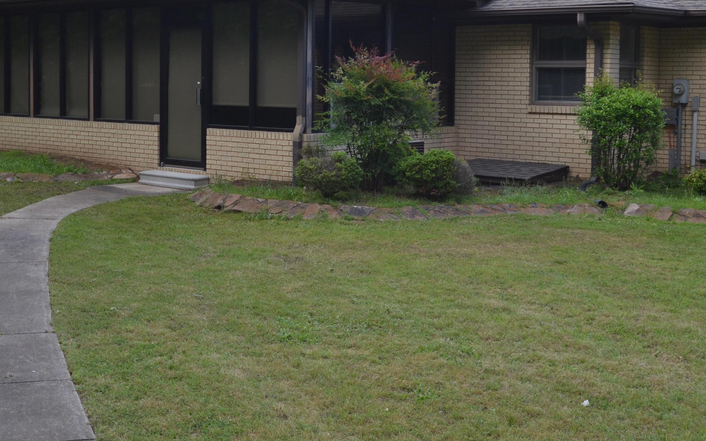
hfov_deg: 39.5
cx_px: 311
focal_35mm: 51
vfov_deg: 25.1
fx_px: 981
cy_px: 125
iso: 160
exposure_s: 1/125
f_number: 5.6
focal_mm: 24
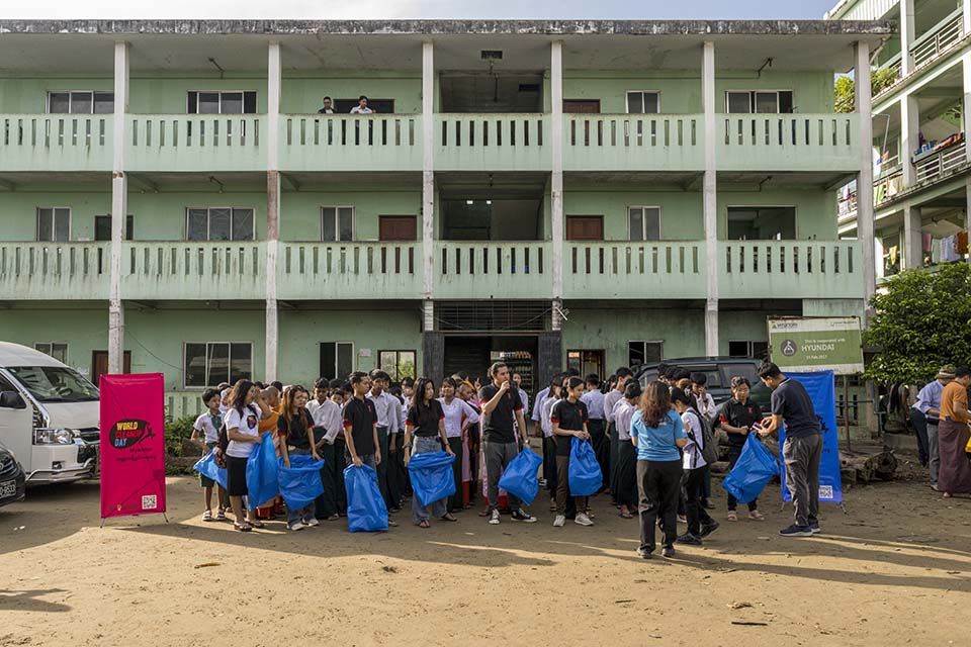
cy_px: 324
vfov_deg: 51.3
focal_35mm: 25
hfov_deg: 71.5
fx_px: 674
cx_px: 486
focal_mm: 25
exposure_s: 1/640
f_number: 8
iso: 1000
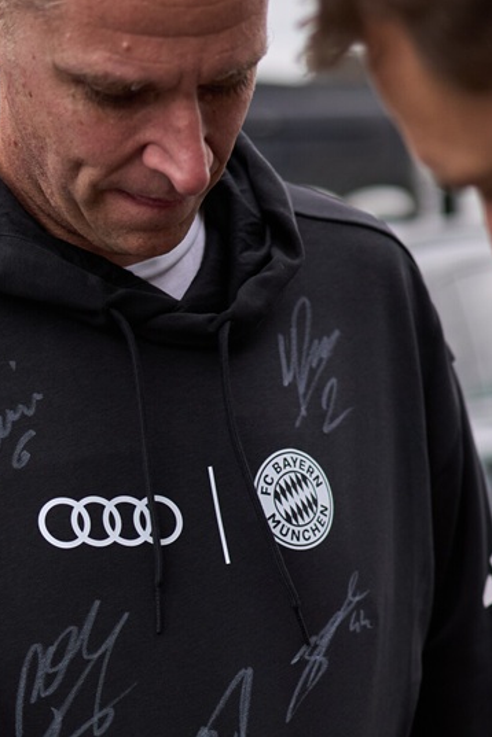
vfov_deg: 20.1
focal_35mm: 100
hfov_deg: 13.7
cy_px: 628
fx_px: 2050
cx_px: 333
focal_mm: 35
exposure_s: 1/3200
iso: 250
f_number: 1.4
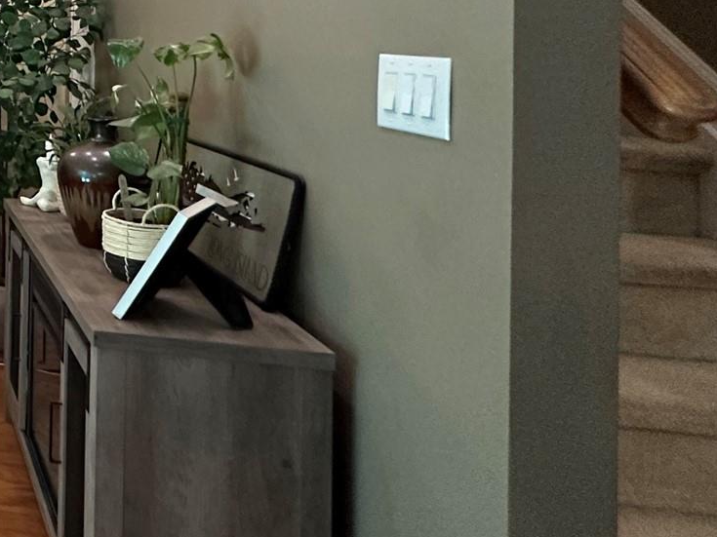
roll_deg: -1.2
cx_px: -279
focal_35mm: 39
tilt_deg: +2.0
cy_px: 14
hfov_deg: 31.9
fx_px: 808
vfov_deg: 33.9
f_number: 2.2
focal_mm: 2.22
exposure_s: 1/60
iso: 500
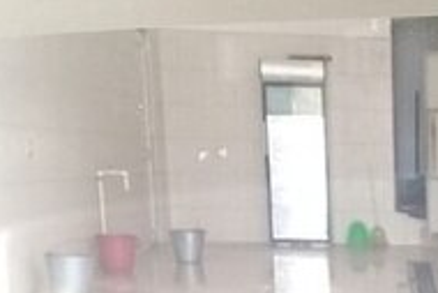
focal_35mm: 112
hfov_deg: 16.7
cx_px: 639
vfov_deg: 11.4
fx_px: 1364
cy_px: 513
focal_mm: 3.3
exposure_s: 1/100
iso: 100
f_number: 2.2
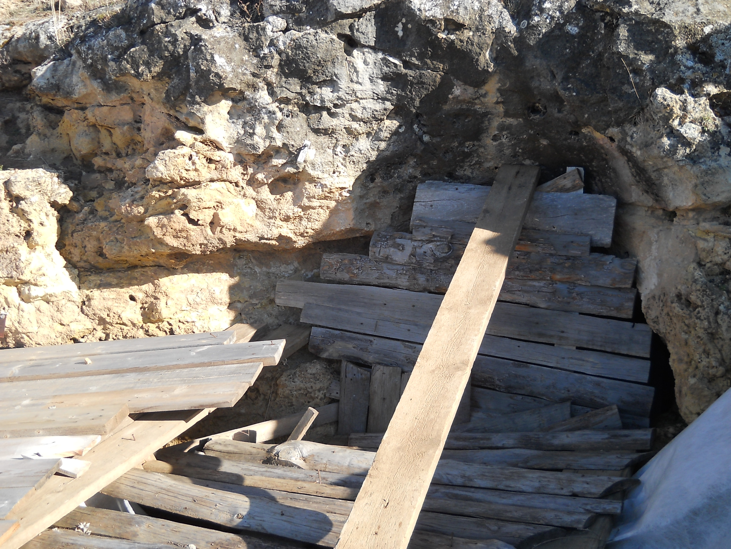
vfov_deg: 35.1
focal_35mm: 41
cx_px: 366
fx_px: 866
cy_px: 274
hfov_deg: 45.8
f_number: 5.5
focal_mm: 6.72
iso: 80
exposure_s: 1/125
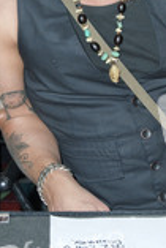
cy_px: 32
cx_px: 96
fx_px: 669
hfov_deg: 14.1
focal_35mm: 97
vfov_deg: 20.6
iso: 500
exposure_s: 1/320
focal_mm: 38
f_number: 6.3
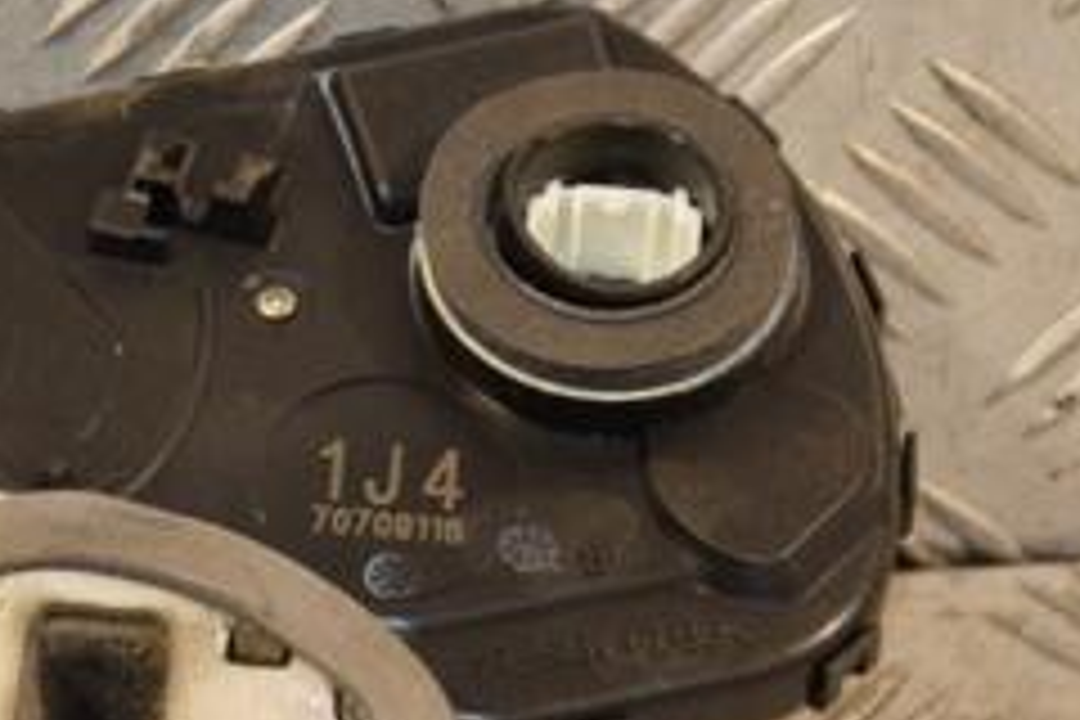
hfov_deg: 7.8
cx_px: 104
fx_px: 7859
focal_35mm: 262
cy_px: 432
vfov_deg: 5.2
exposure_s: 1/125
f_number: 5.3
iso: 800
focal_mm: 70
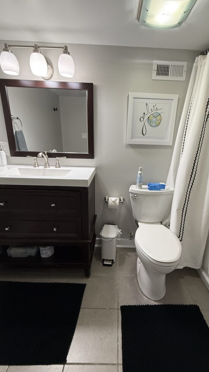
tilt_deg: -18.5
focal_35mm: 16
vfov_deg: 99.4
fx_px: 158
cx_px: 118
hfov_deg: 66.8
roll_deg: -3.3
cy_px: 183
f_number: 2.2
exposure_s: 1/120
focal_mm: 2.22
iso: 250
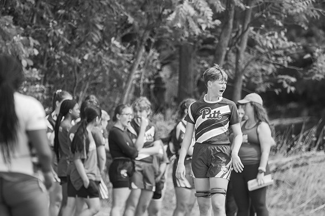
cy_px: 108
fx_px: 8120
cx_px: 162
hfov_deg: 2.3
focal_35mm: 900
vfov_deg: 1.5
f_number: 6.3
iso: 450
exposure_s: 1/1000
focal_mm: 600
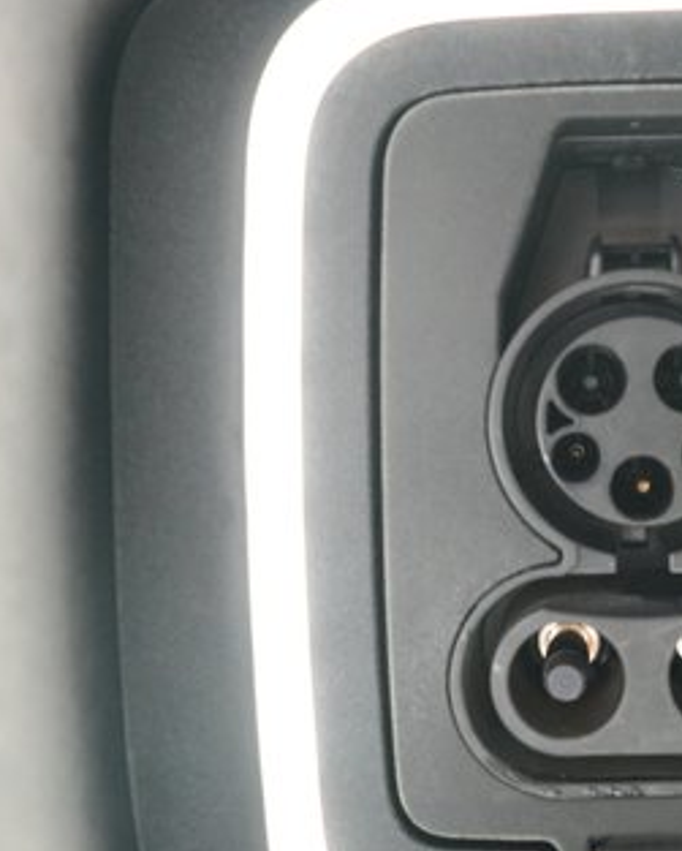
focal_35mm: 46
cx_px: 587
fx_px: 1159
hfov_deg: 31.5
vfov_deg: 40.3
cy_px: 462
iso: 8000
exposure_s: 1/60
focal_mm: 24
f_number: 2.8
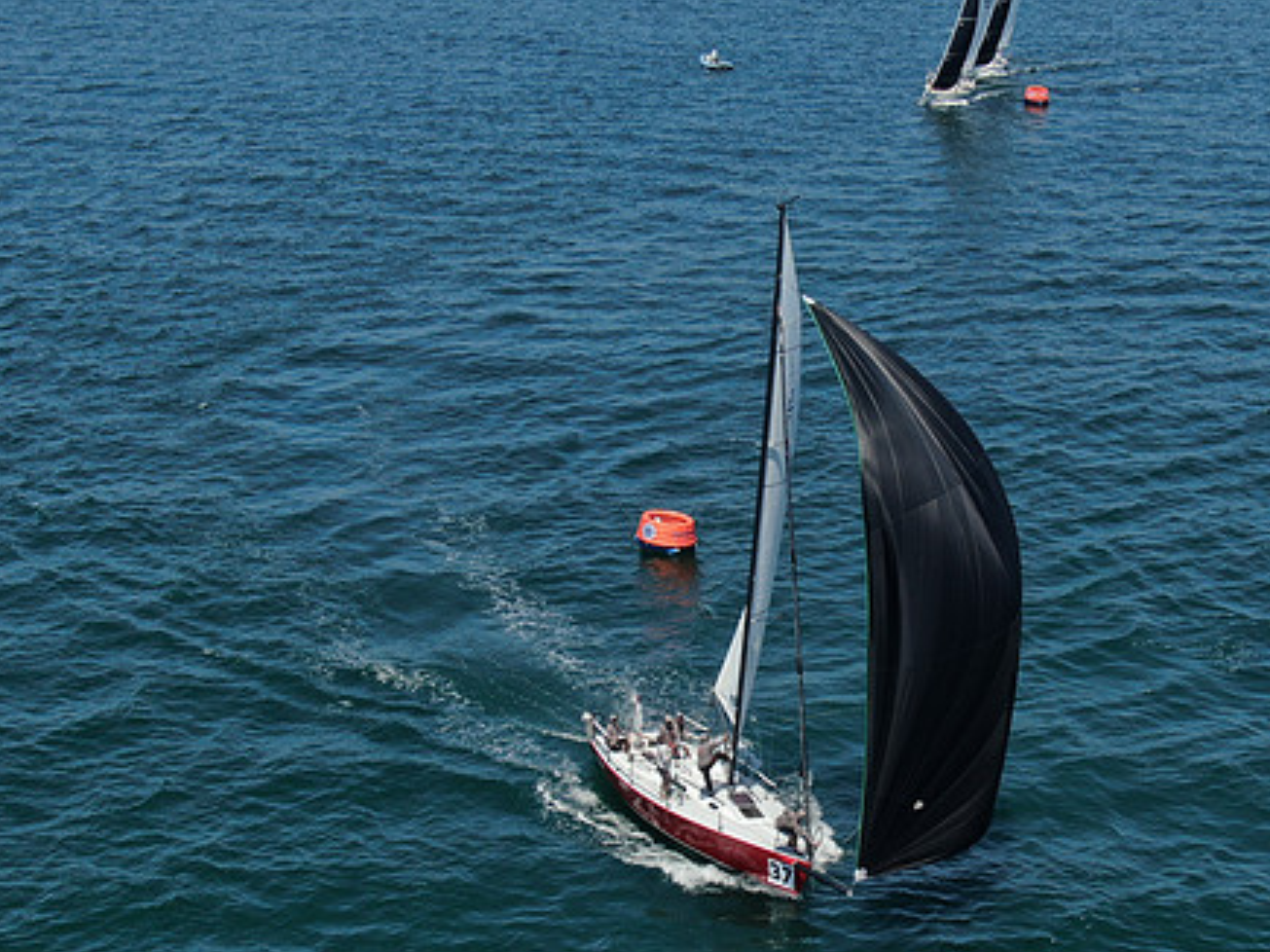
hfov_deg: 30.1
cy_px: 606
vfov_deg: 22.9
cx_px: 835
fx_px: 2347
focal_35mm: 64
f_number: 3.8
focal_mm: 8.6
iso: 100
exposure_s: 1/1000
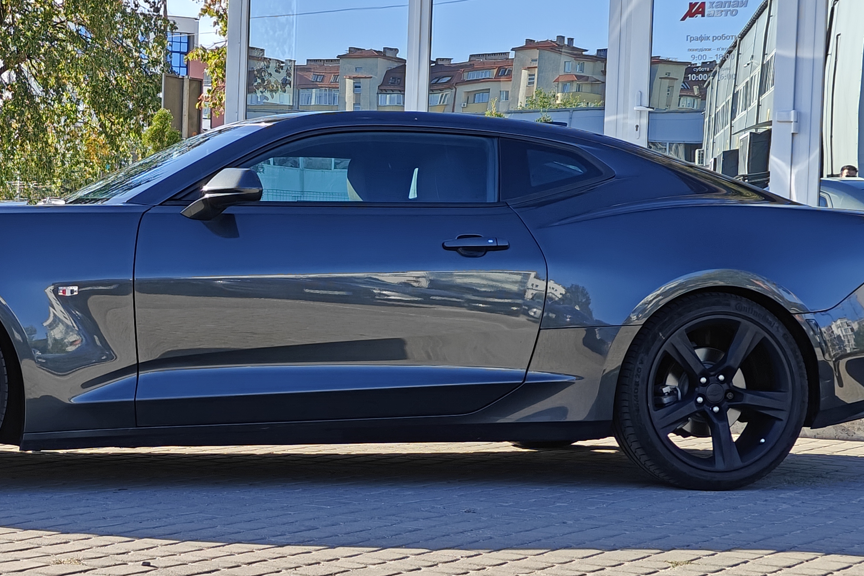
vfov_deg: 17.5
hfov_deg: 25.8
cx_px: 272
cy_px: 293
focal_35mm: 78
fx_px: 1872
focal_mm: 7.08
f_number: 2
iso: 50
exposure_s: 1/752
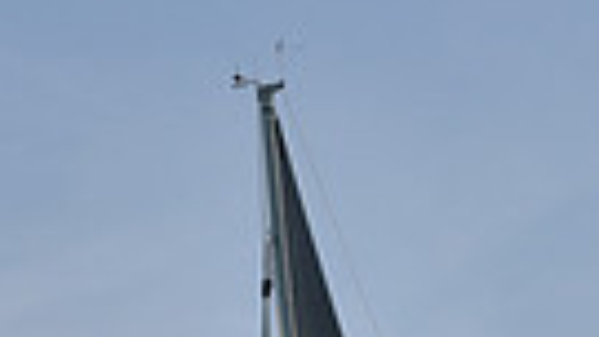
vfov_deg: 3.7
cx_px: 455
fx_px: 4988
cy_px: 1131
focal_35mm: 314
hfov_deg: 6.9
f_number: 5.6
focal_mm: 70
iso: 250
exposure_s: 1/640
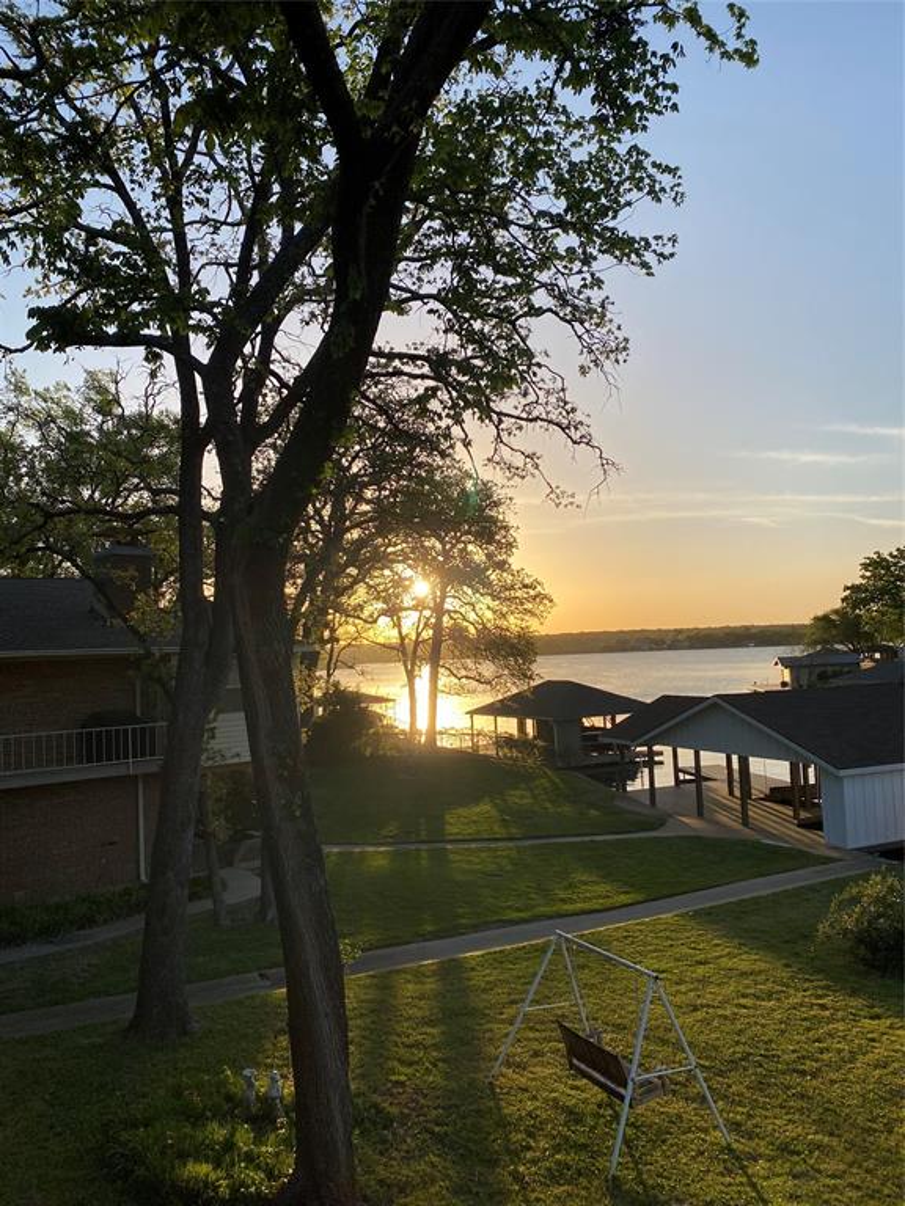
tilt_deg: +2.9
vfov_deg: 67.3
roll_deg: +3.6
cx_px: 452
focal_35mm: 26
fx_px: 906
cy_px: 603
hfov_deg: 53.1
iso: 32
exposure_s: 1/2028
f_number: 1.8
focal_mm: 4.25
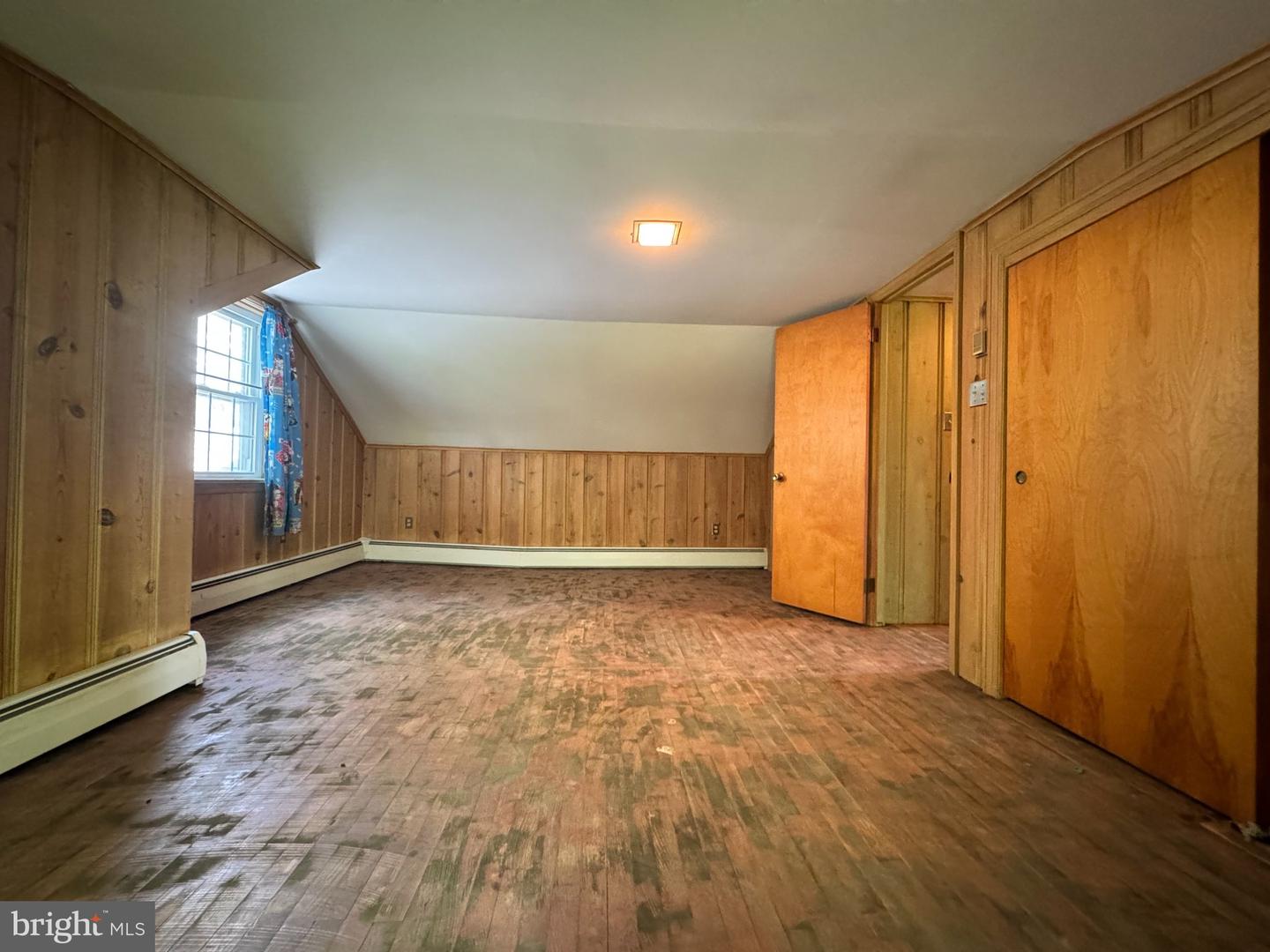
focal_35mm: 14
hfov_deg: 102.1
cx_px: 635
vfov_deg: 85.7
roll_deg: -1.1
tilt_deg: -0.5
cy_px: 476
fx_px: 514
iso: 1000
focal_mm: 2.22
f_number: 2.2
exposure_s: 1/40
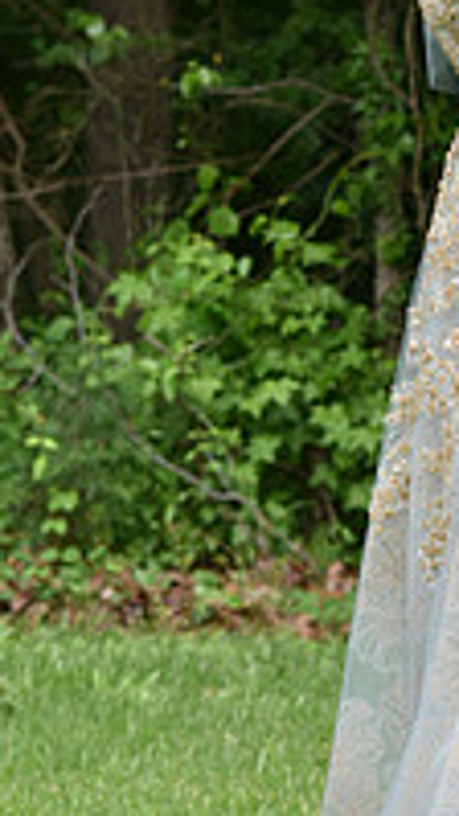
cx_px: 523
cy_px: 185
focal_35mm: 259
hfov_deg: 4.7
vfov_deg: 8.3
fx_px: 5602
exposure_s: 1/200
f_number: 6.3
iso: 200
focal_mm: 85
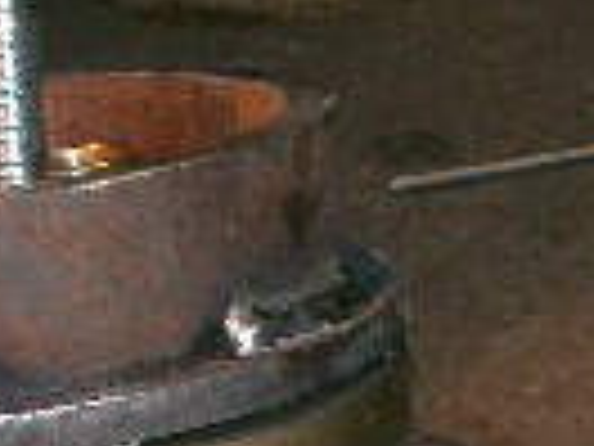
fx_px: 3243
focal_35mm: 189
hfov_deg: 10.3
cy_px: 748
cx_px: 648
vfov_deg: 7.7
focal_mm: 8
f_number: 4.8
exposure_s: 1/50
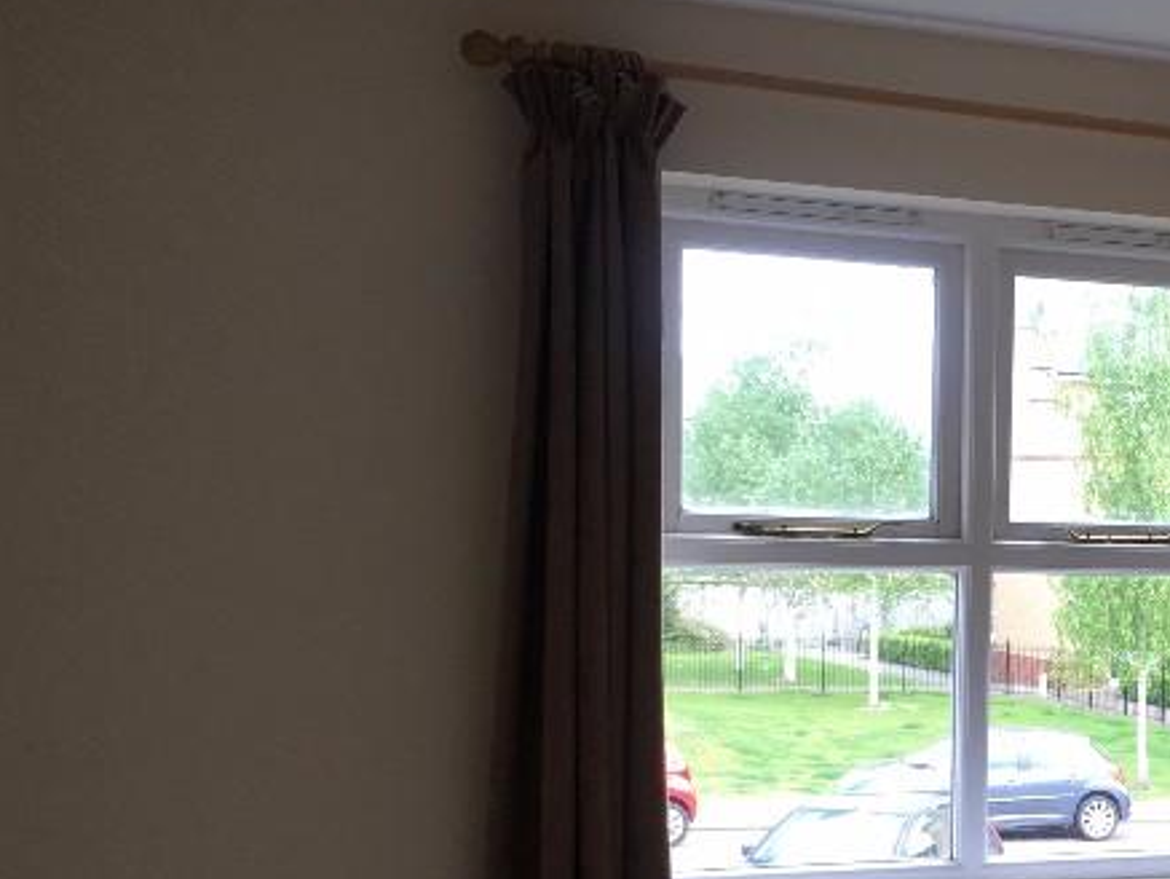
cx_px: 1240
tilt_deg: -6.8
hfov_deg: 26.6
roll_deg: +0.2
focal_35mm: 68
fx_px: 2299
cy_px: 737
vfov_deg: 21.3
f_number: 2.2
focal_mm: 4.15
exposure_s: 1/120
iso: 40
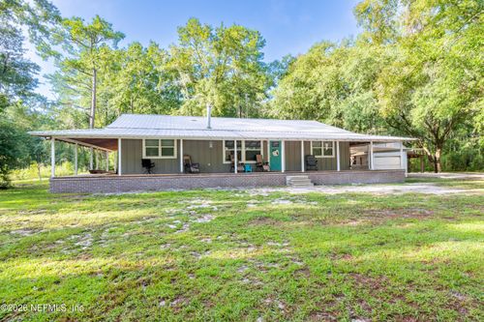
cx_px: 242
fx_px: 255
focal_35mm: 19
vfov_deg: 64.5
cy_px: 161
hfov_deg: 86.9
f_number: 8
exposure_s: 1/400
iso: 400
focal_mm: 19
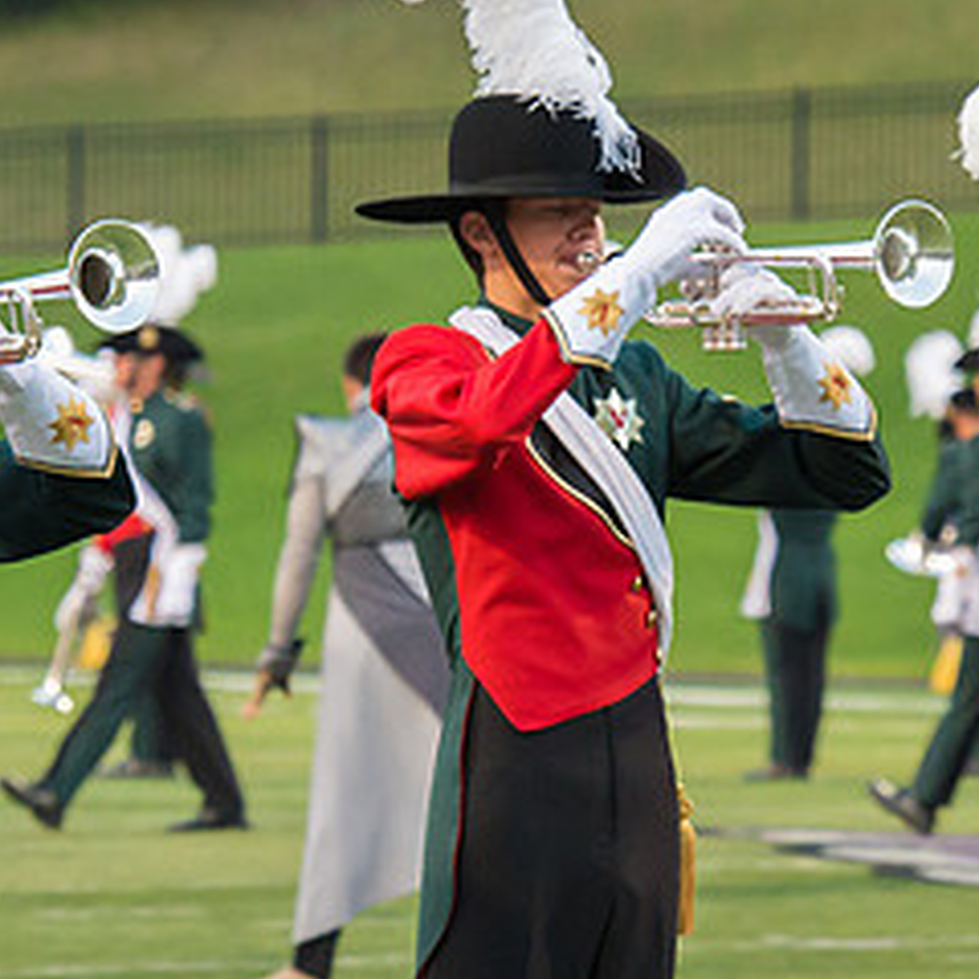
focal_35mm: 382
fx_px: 12223
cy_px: 765
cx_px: 602
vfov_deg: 4.6
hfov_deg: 4.6
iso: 3200
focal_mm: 130
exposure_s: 1/640
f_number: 5.6
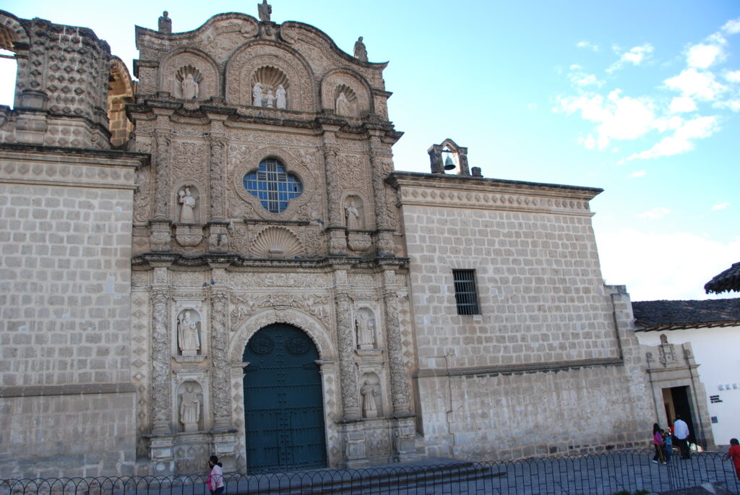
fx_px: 556
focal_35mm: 27
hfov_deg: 67.3
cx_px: 370
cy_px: 248
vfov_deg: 48.0
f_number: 5.6
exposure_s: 1/125
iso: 140
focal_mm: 18
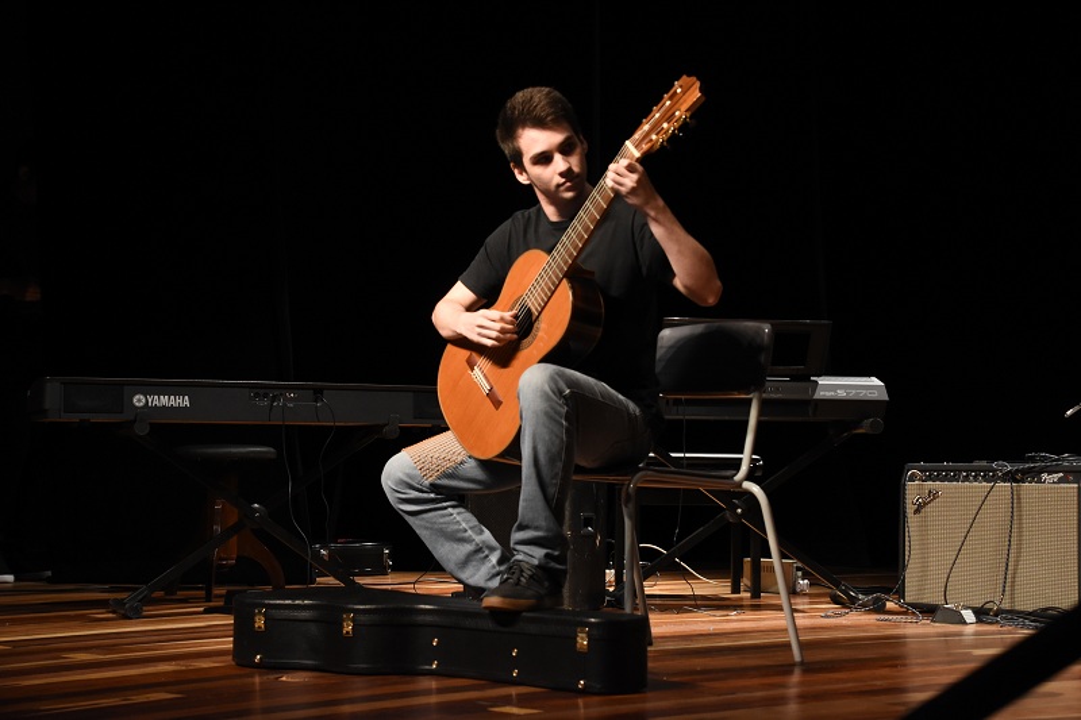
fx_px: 2161
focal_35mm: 72
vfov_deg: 18.9
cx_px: 540
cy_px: 360
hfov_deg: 28.1
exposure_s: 1/100
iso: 1600
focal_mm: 48
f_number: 5.6
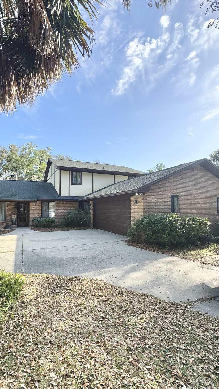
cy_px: 203
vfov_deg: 99.3
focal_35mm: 16
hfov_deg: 66.2
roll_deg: +0.0
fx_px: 165
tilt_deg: +1.6
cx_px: 83
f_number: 2.2
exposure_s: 1/968
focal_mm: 2.22
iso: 40
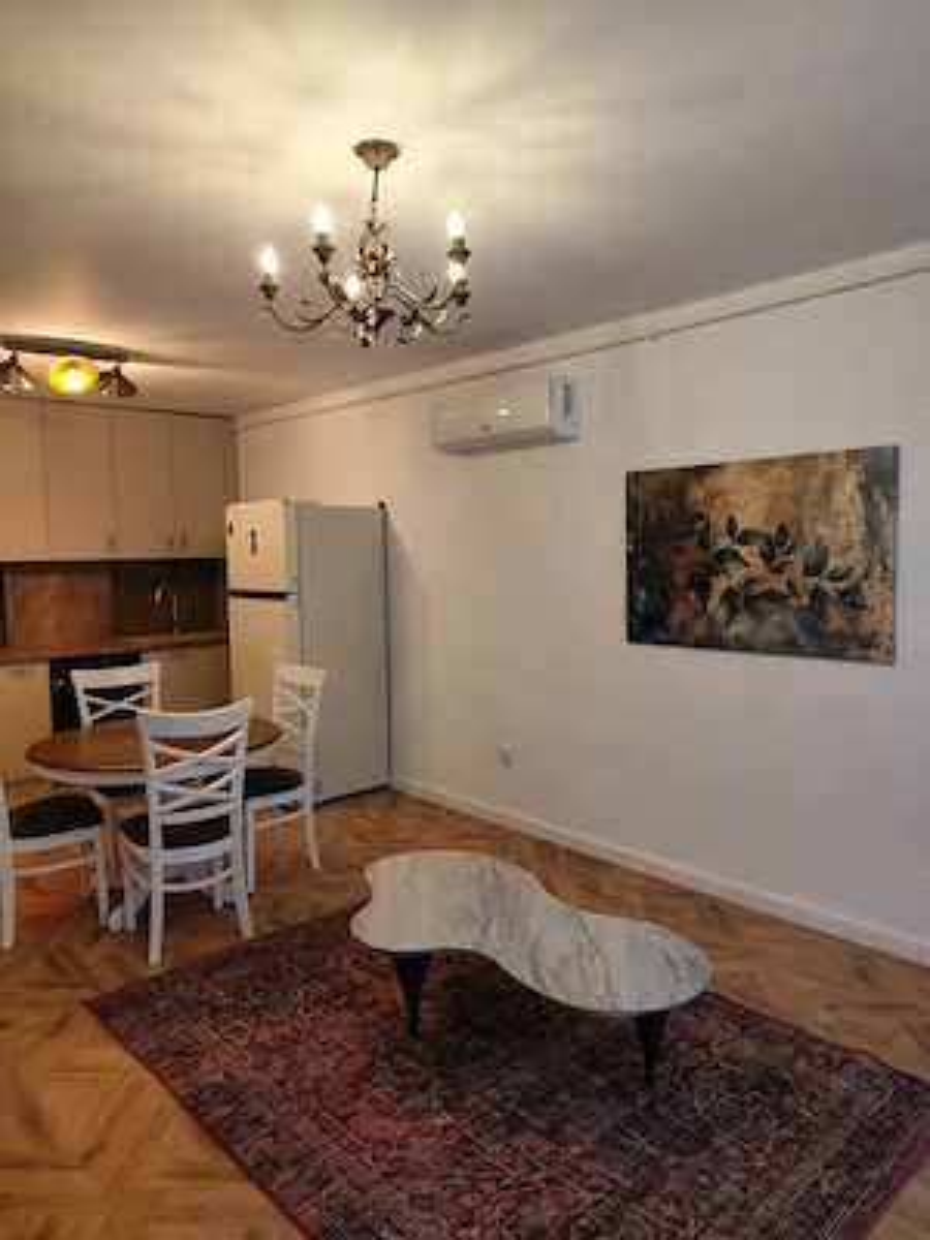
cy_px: 620
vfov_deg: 73.9
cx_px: 465
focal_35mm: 23
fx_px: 824
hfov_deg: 58.9
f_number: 1.65
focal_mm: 6.14
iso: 320
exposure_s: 1/100
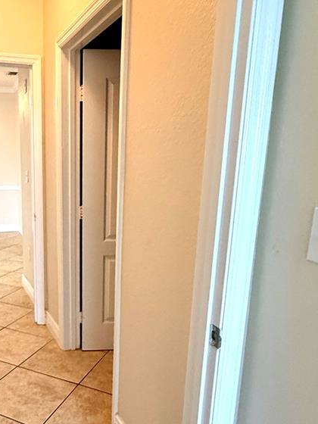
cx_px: 65
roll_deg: -1.3
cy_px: 248
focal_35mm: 30
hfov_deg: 44.6
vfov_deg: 59.6
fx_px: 367
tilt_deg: -12.6
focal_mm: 2.22
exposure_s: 1/120
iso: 500
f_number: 2.2
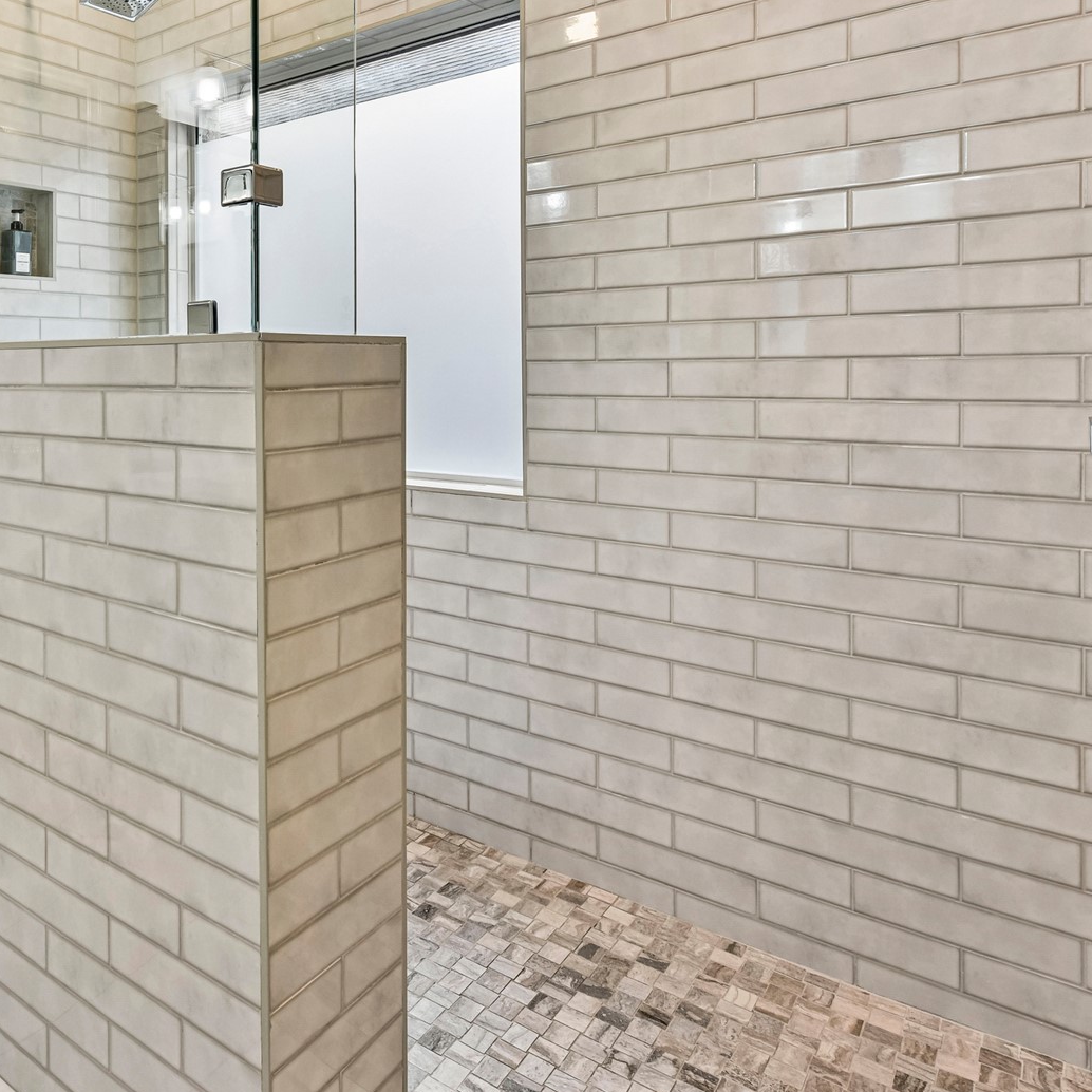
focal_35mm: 25
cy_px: 358
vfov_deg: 61.3
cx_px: 228
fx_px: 892
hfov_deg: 58.4
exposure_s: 1/20
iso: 100
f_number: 8
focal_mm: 14
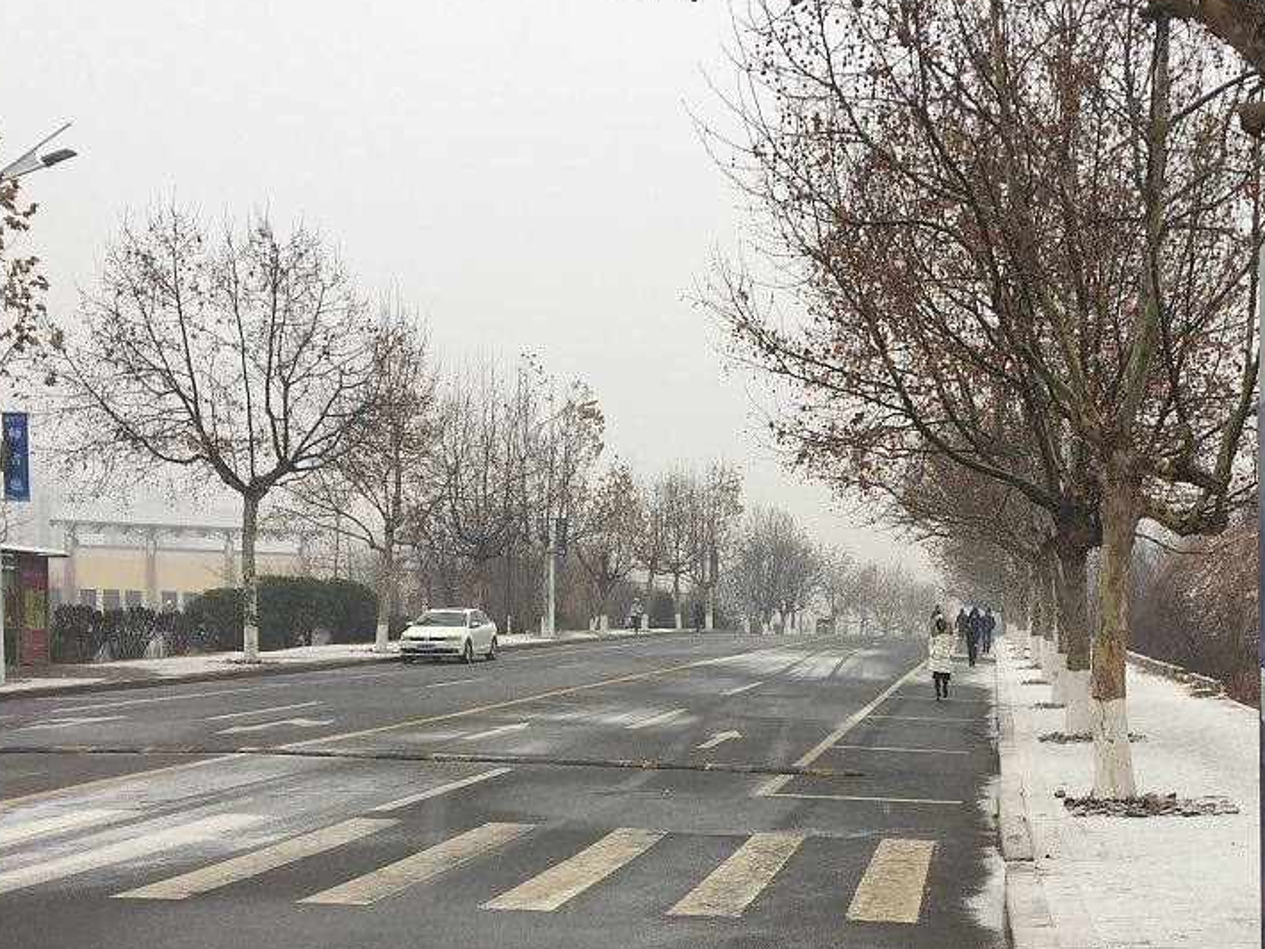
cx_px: 875
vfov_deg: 29.0
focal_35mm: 49
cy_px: 775
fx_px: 1791
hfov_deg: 38.3
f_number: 2.2
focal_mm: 4.15
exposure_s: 1/100
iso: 32
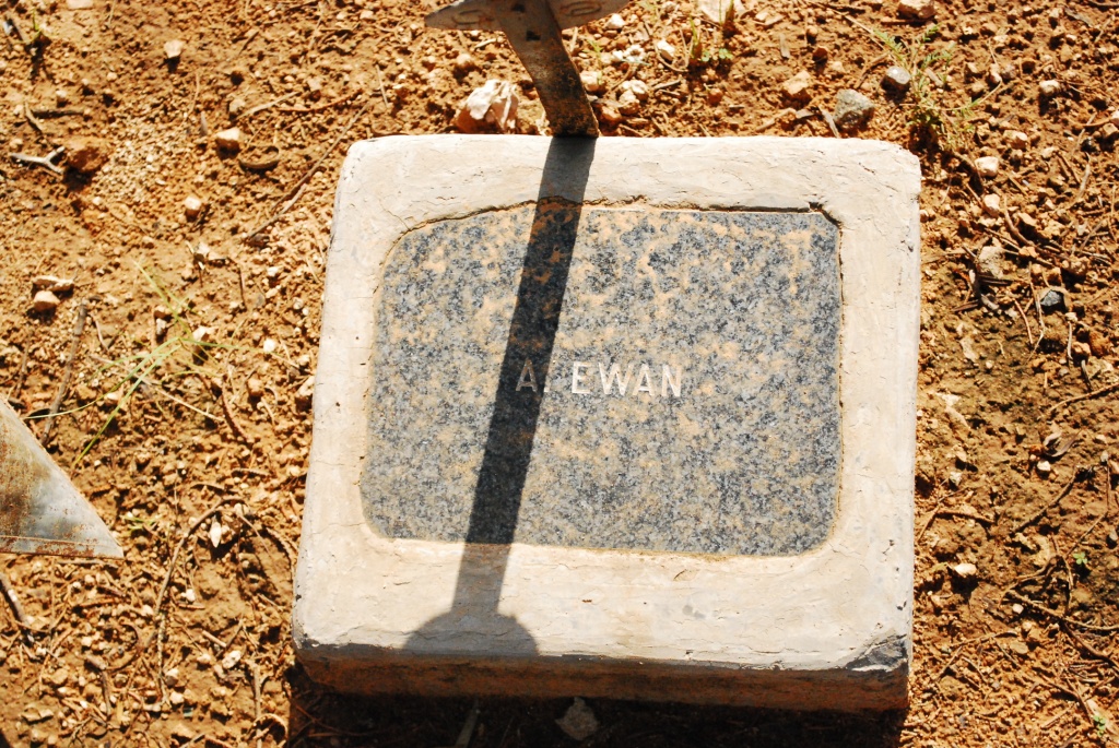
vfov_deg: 20.2
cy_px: 374
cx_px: 560
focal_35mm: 68
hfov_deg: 29.8
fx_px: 2100
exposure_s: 1/4000
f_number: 5.3
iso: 1600
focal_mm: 45
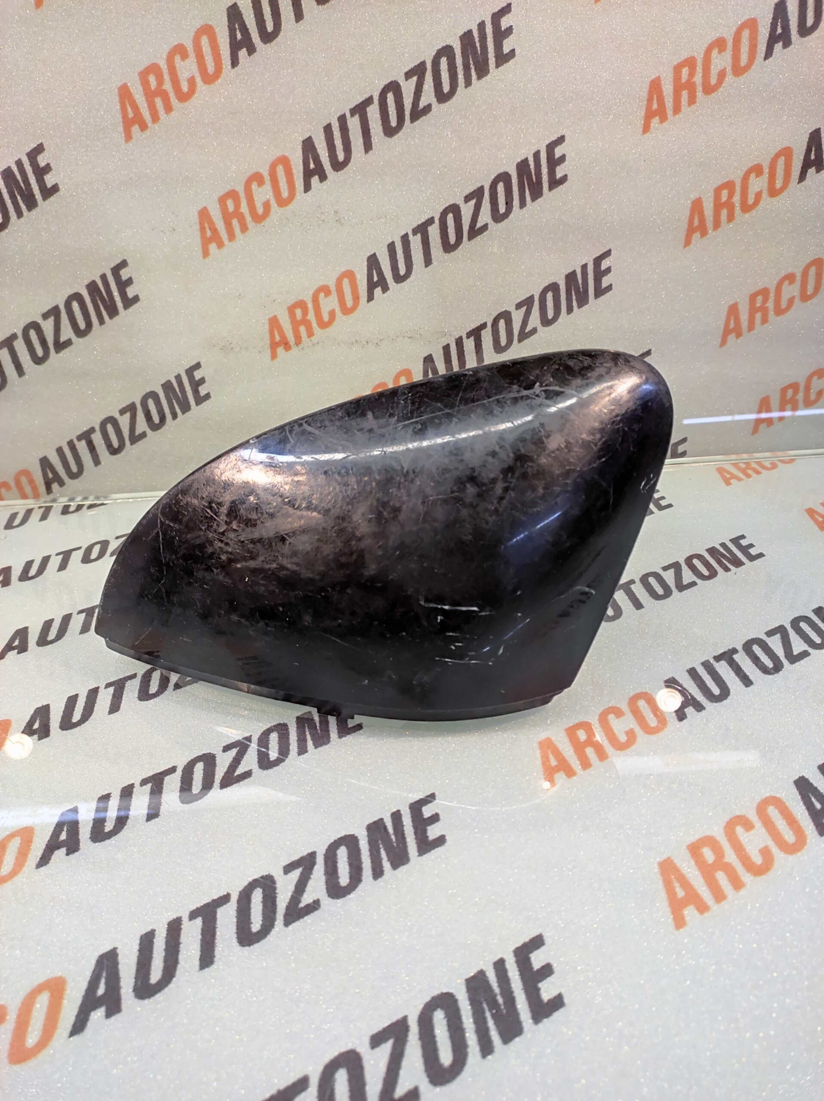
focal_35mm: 17
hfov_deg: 74.7
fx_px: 540
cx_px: 412
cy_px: 550
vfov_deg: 91.1
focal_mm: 4.74
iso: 1397
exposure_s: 1/33
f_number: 1.79
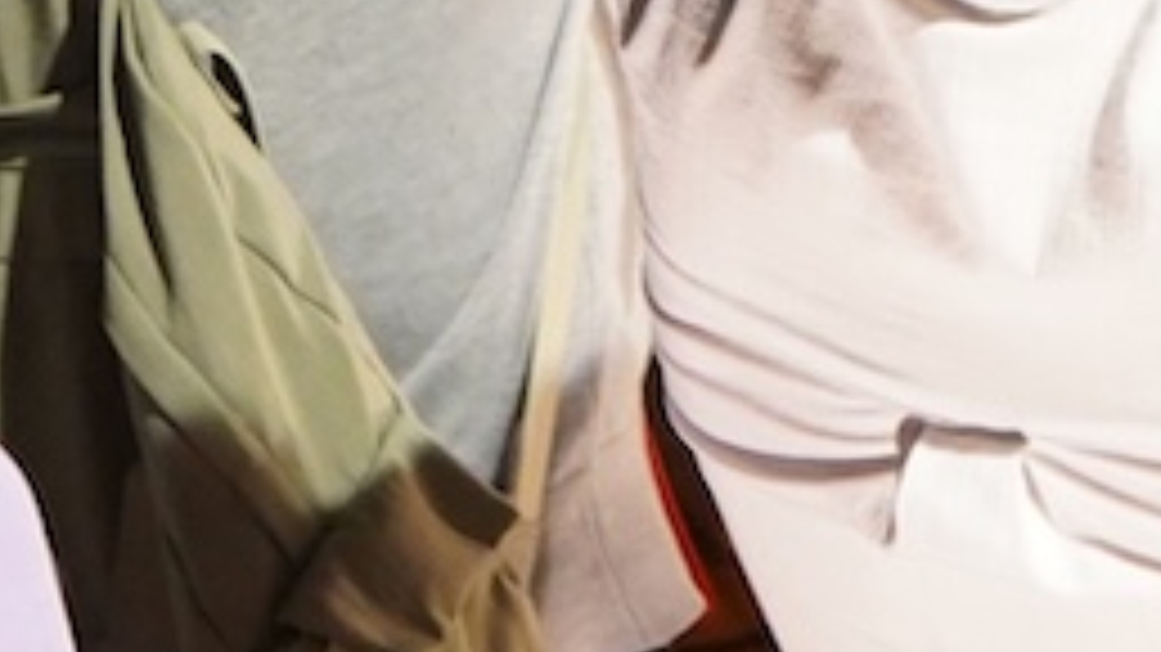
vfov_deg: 5.4
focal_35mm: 216
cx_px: 1850
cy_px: -1144
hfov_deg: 9.6
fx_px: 6648
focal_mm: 28
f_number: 2.8
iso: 4000
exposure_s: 1/100
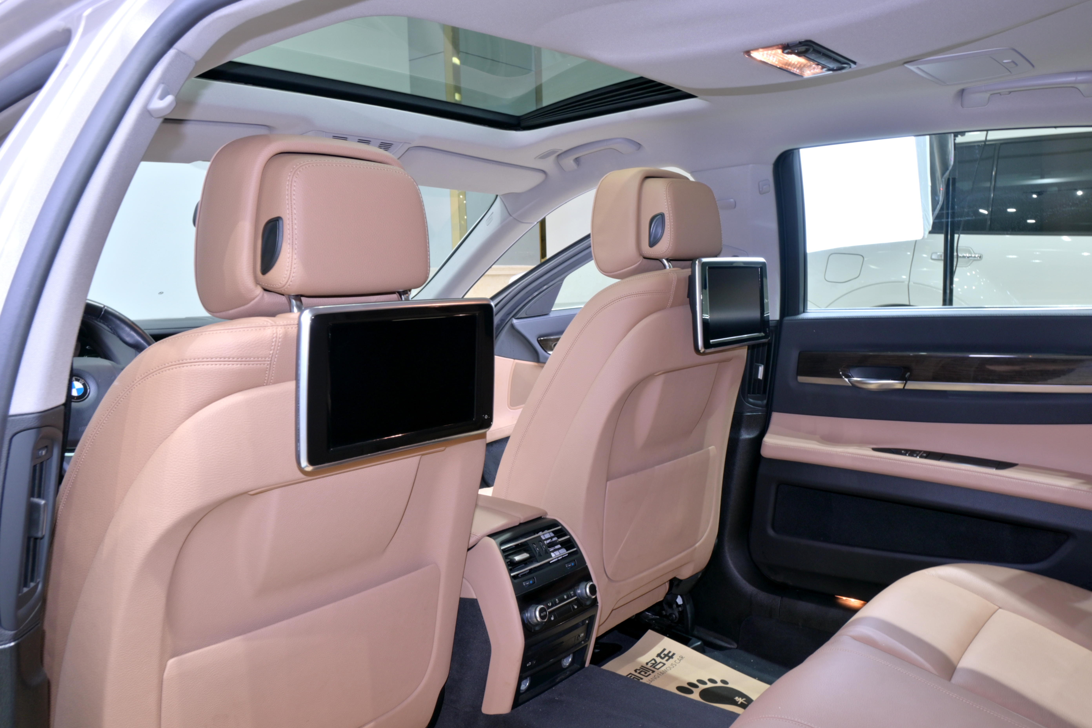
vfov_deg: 44.6
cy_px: 364
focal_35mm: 29
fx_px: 887
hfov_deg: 63.2
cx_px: 546
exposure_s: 1/8
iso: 125
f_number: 7.1
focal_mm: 19.5
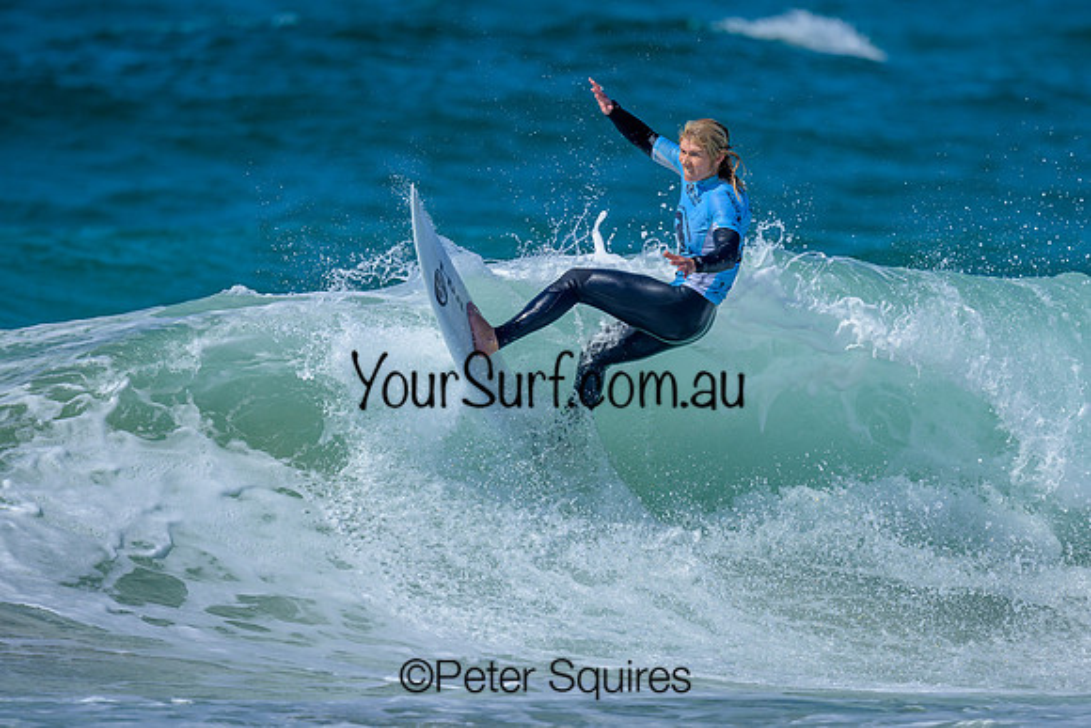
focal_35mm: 1100
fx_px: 33351
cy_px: 383
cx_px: 663
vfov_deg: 1.3
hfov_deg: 1.9
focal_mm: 800
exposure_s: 1/2000
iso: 180
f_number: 6.3
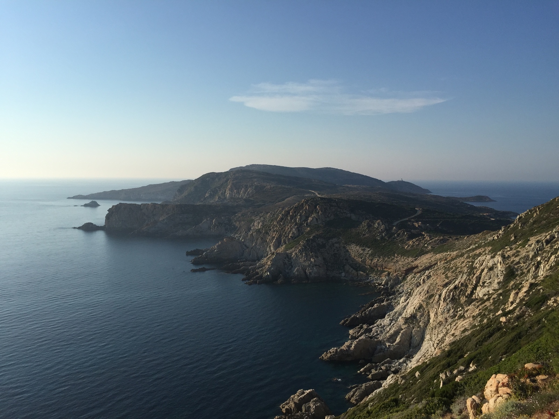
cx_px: 280
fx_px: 468
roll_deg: -1.1
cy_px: 210
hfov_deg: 61.7
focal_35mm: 29
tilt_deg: -3.4
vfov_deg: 48.2
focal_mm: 4.15
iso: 32
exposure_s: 1/3300
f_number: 2.2
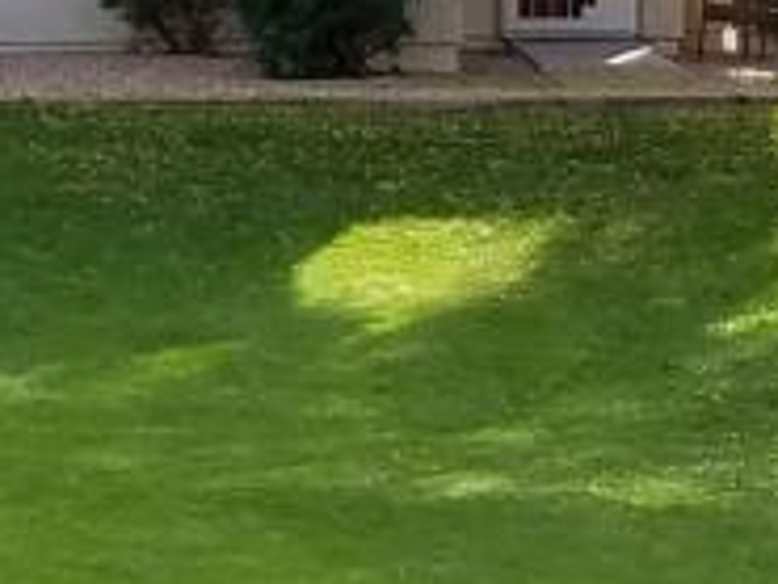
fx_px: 3239
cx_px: -374
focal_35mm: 144
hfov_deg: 13.0
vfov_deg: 9.9
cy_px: -340
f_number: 1.7
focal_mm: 4.2
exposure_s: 1/616
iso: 50
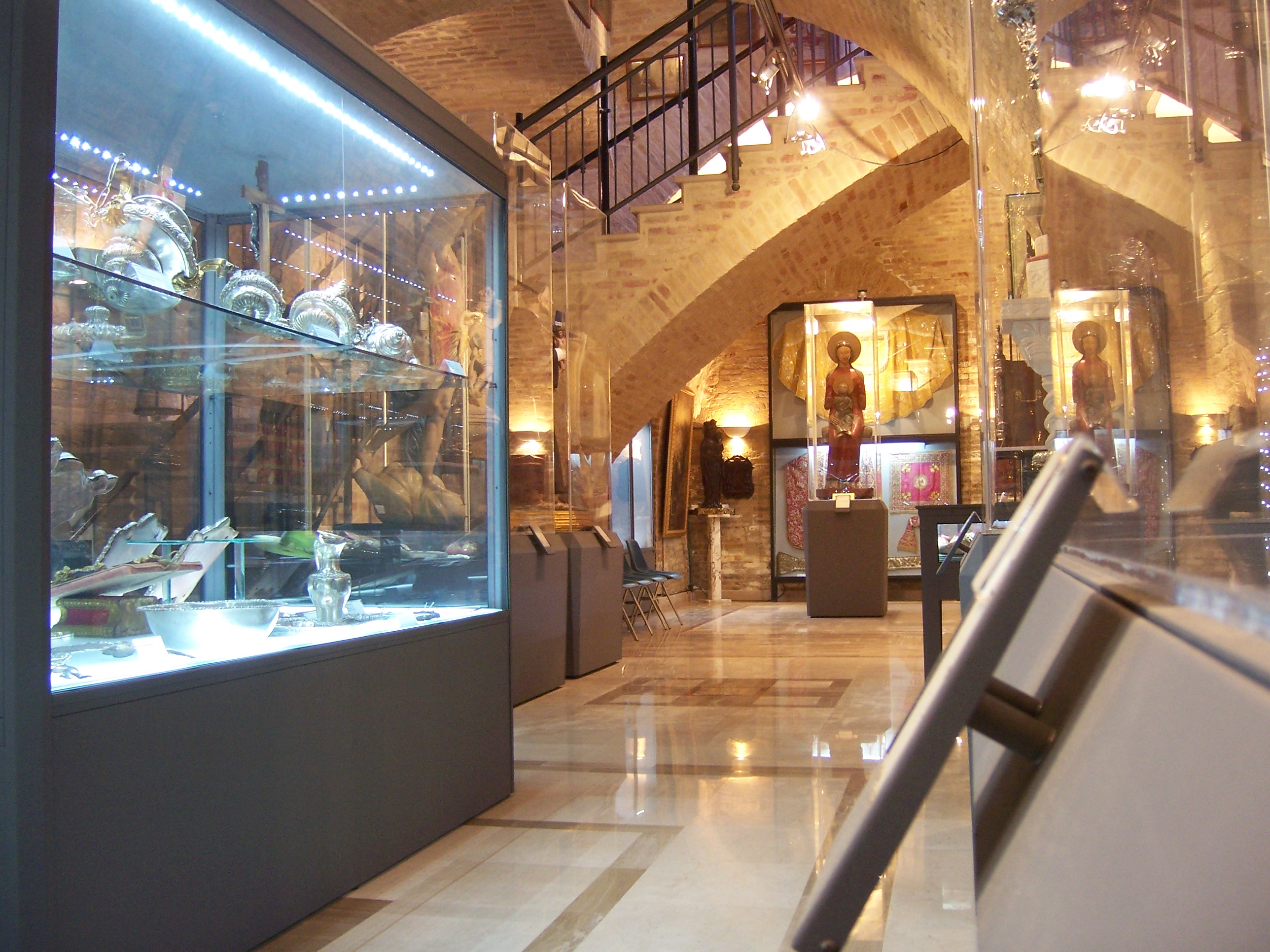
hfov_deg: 51.4
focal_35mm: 36
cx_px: 635
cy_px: 476
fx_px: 1321
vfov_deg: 39.7
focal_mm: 6.2
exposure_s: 1/10
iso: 160
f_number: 2.8
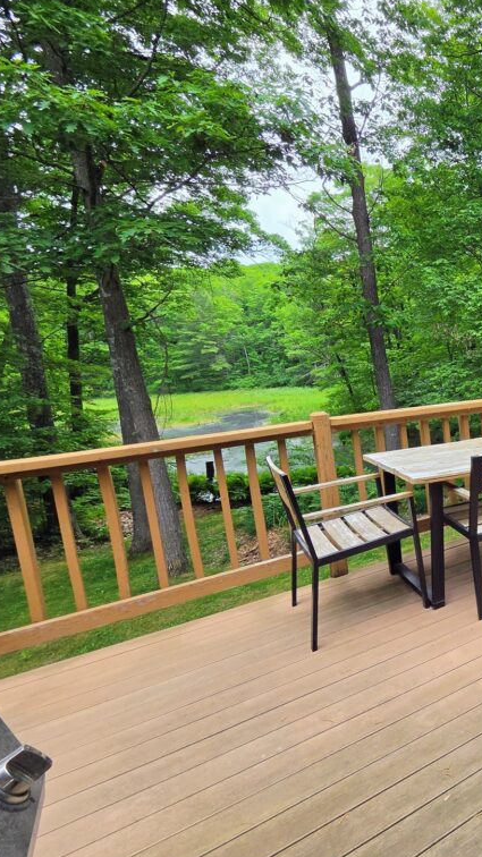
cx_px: 573
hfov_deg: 40.2
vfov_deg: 86.6
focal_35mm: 20
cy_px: 414
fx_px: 455
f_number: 2.2
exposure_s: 1/892
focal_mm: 2.2
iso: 100
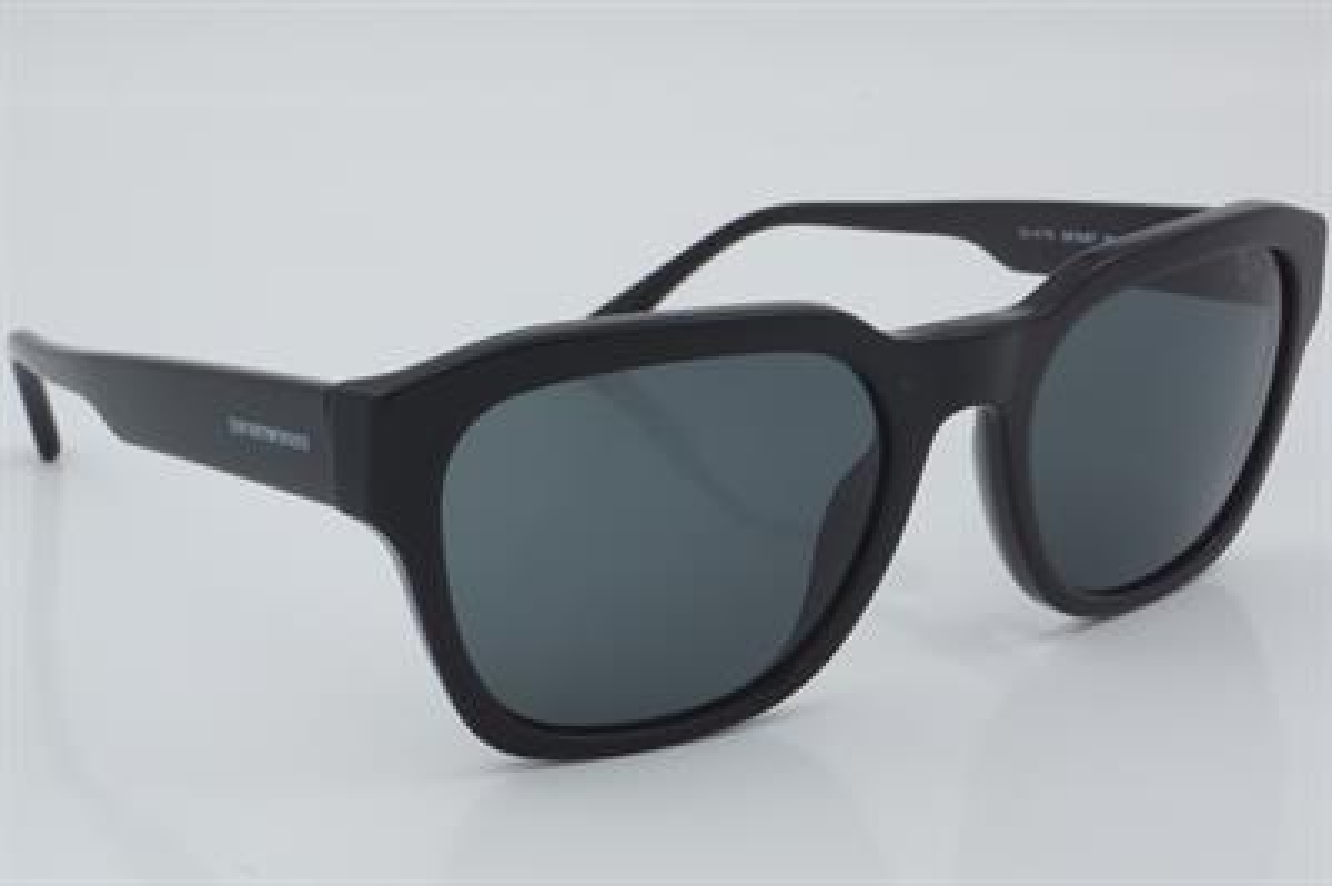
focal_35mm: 75
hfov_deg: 27.0
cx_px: 666
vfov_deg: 18.2
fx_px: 2773
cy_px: 443
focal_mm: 50
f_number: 32
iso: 100
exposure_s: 1/4
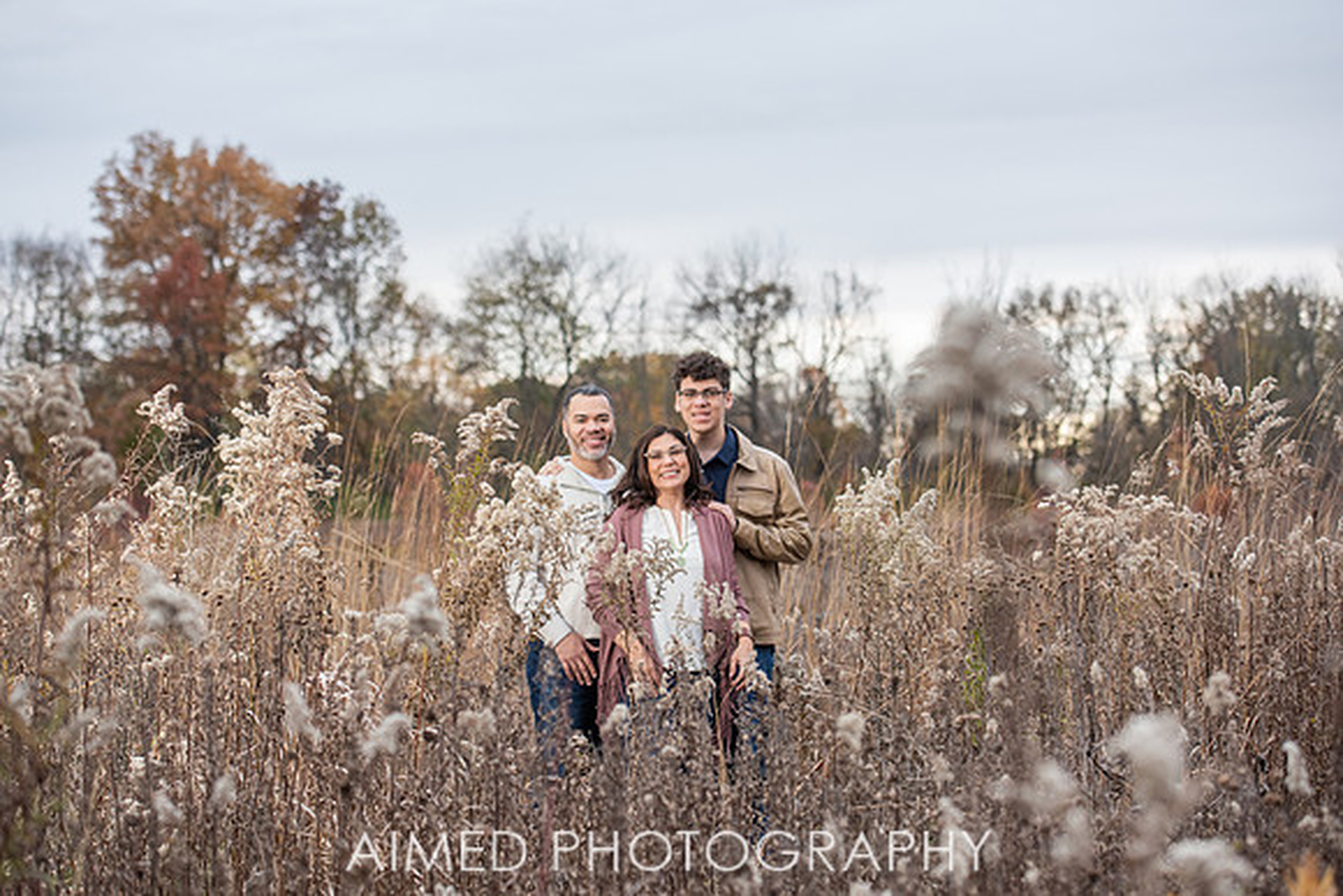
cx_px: 672
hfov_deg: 28.6
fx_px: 2639
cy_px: 448
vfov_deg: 19.3
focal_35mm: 71
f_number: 4
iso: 400
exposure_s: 1/200
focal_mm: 70
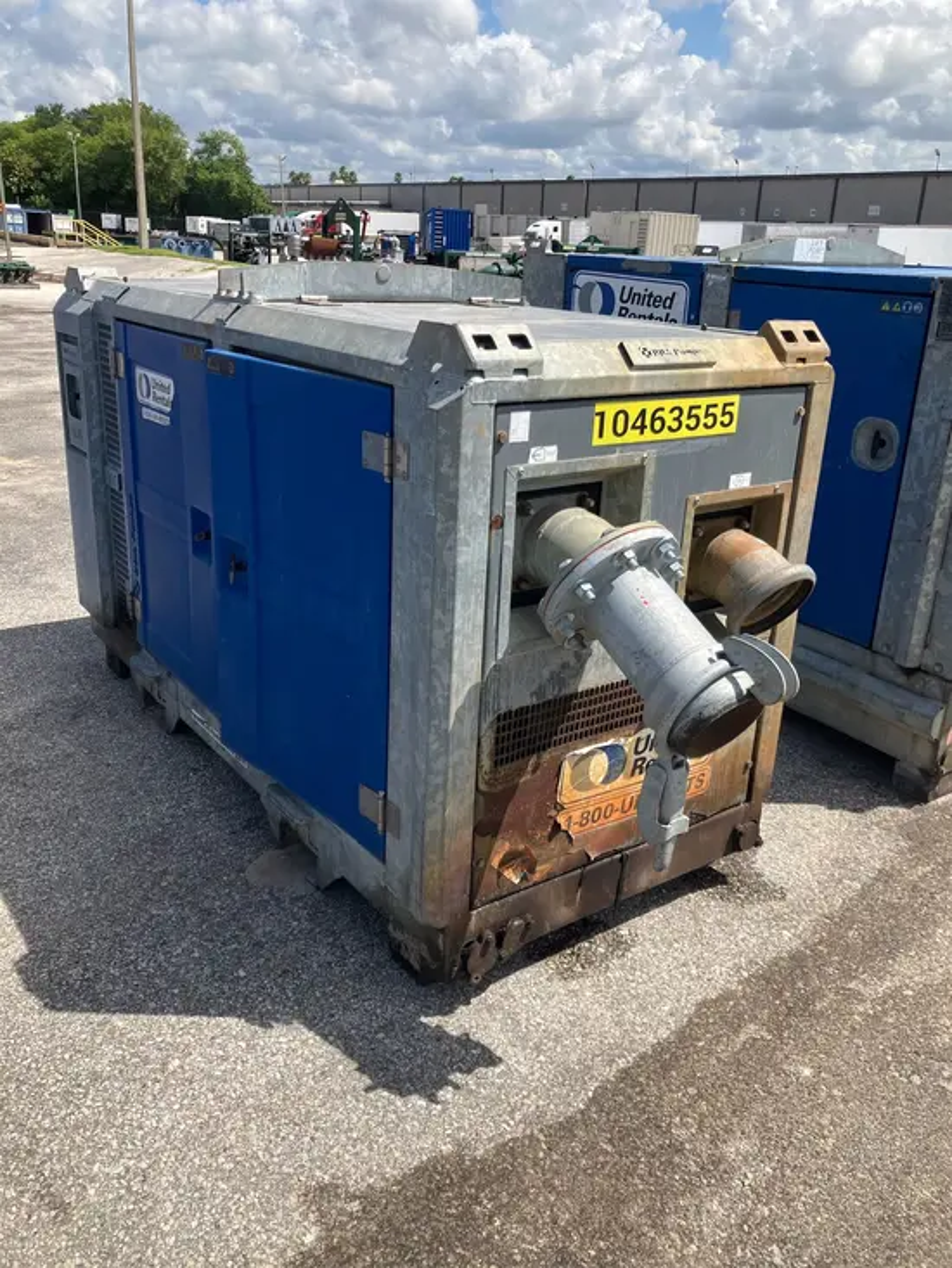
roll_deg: -0.7
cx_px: 476
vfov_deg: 63.4
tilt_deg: -16.4
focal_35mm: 28
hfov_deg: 49.8
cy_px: 634
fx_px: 1026
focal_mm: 3.99
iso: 32
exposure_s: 1/1869
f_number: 1.8
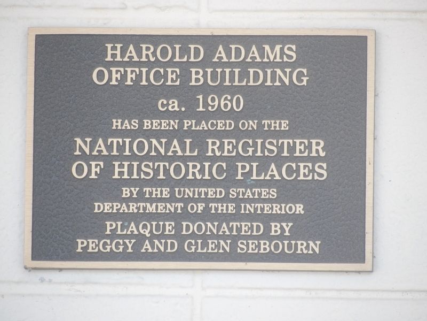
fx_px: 8869
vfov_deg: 2.1
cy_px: 160
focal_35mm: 719
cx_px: 214
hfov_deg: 2.8
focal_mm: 128.9
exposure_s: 1/100
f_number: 4.4
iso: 172
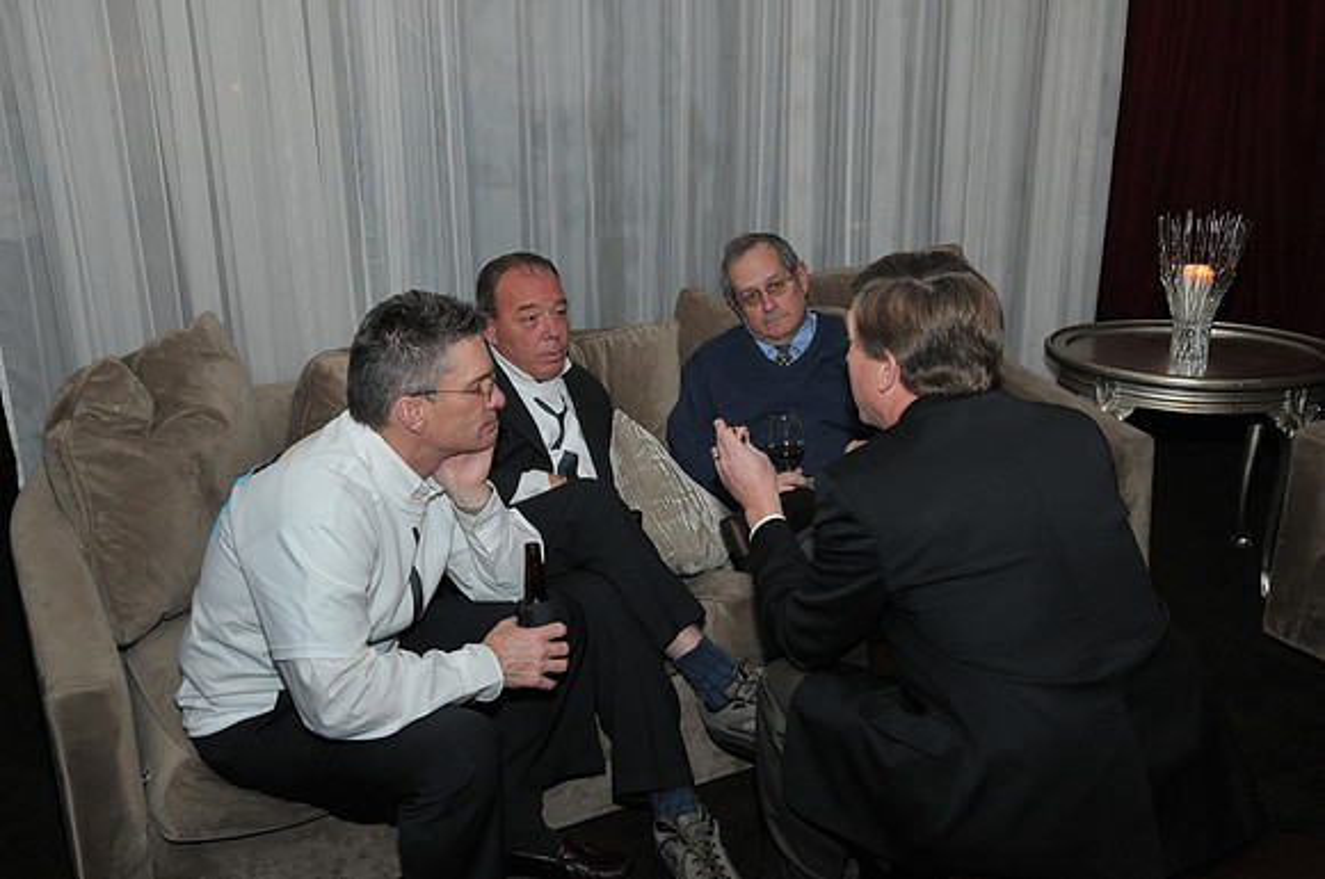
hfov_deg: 51.3
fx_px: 1378
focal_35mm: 38
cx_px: 662
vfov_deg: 35.4
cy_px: 440
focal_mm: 25
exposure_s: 1/50
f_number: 5.6
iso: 500
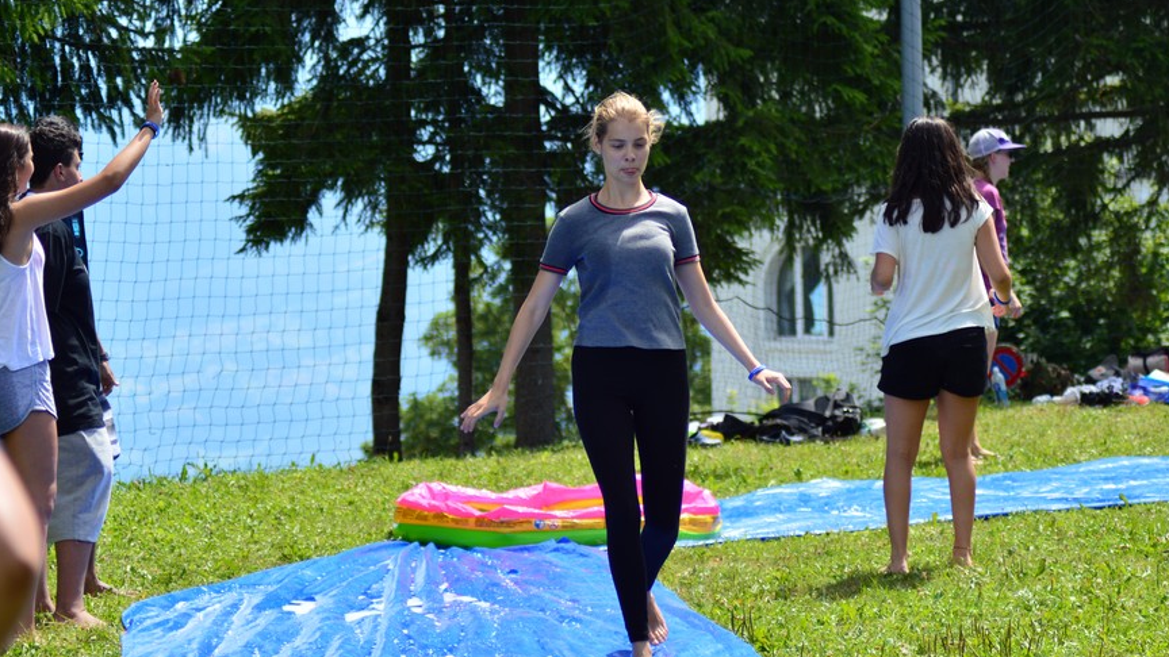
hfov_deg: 15.4
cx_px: 658
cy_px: 367
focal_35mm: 140
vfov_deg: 8.7
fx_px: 4328
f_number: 4
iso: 100
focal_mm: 75
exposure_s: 1/400
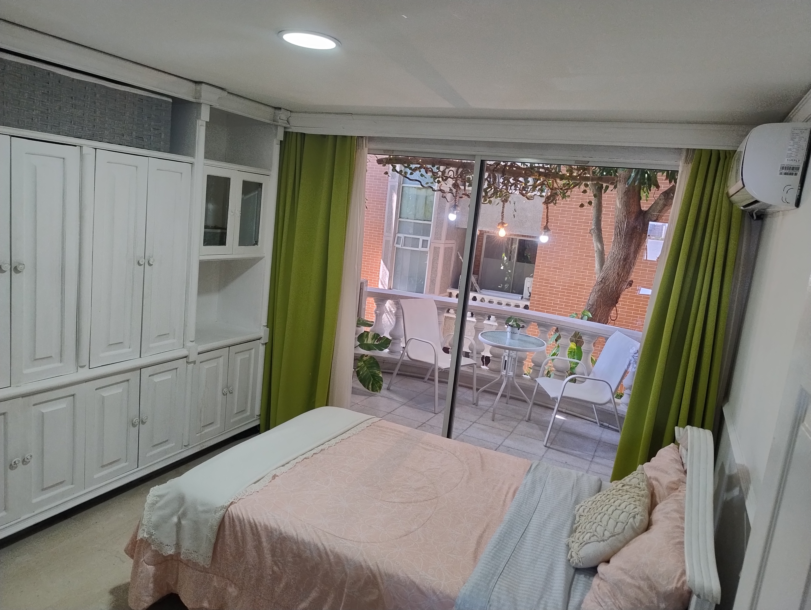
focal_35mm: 24
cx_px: 406
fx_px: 563
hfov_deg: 71.5
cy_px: 305
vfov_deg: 56.9
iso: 744
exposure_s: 1/60
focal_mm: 5.56
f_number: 1.8
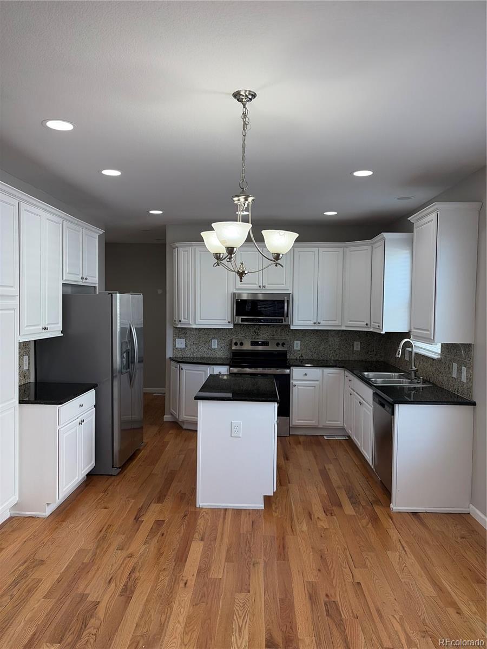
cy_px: 324
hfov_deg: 53.1
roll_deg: -0.9
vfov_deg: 67.3
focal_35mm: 26
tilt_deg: -1.7
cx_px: 244
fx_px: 488
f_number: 1.6
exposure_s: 1/204
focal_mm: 5.96
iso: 100
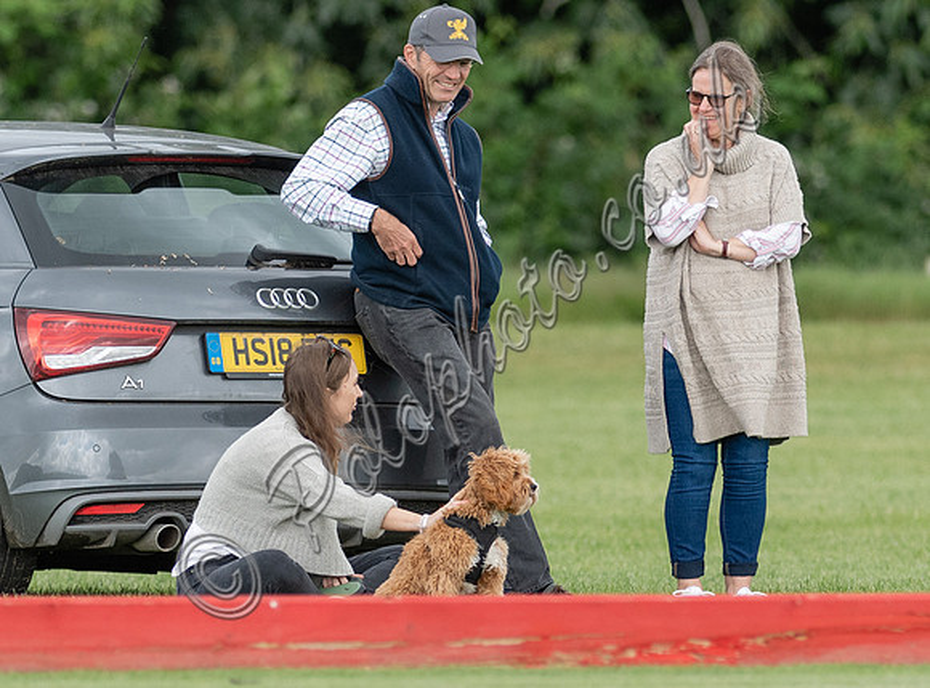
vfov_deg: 1.5
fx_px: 26636
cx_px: 492
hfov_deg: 2.0
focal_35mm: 996
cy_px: 693
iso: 250
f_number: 2.8
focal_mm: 300
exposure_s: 1/1250
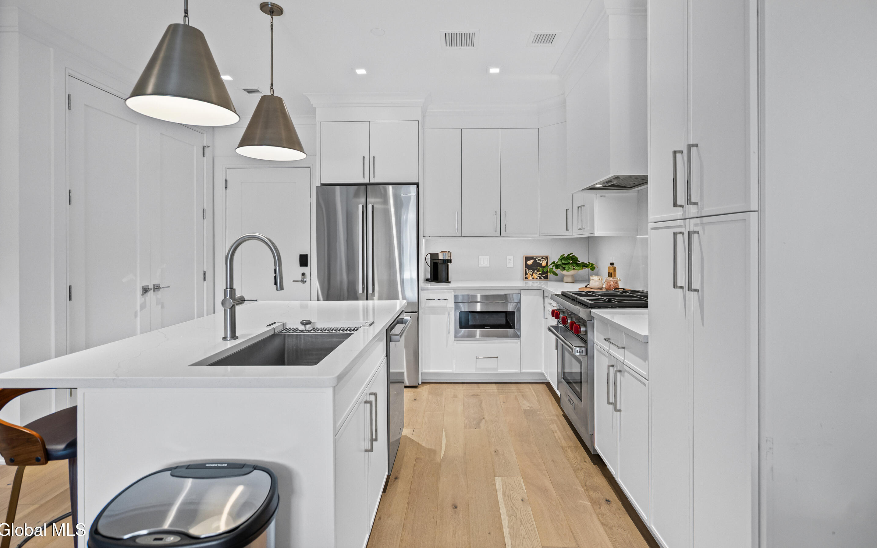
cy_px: 253
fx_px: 406
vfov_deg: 67.9
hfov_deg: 94.3
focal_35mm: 17
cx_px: 453
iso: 800
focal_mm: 16
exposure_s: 1/50
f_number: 4
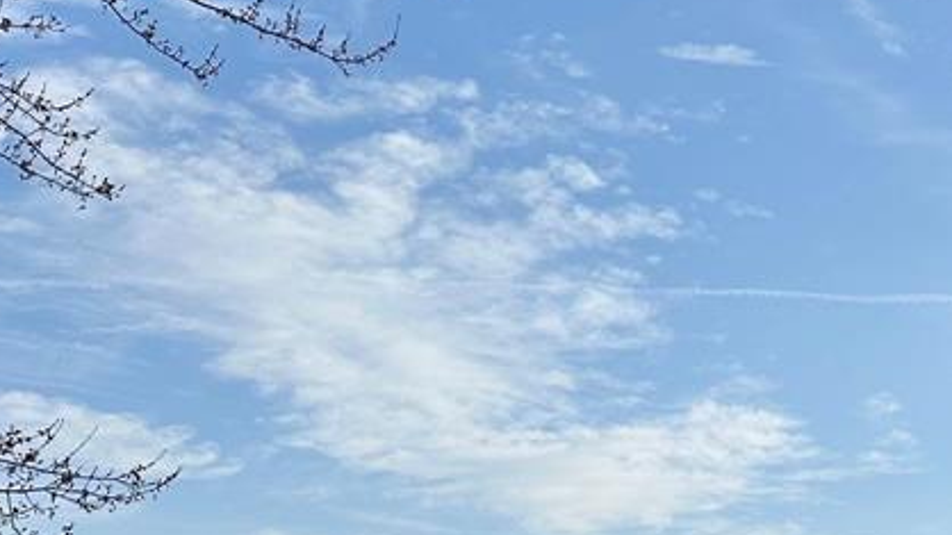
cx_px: 1057
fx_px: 1615
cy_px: 658
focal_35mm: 64
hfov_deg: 29.5
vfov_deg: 17.8
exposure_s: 1/7576
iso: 80
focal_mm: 6.86
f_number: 1.78
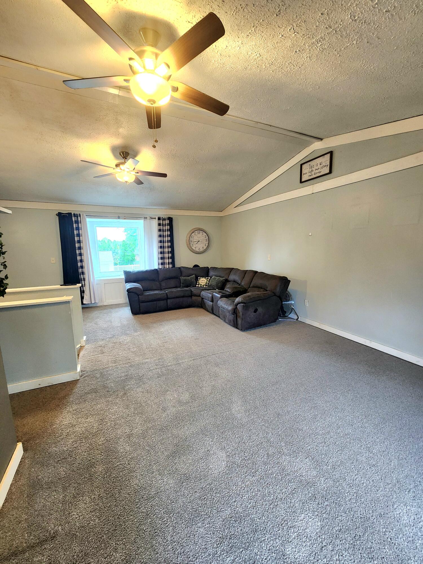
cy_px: 282
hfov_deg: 89.9
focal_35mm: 13
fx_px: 212
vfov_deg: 106.2
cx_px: 212
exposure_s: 1/60.2
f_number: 2.2
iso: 320
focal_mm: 2.2
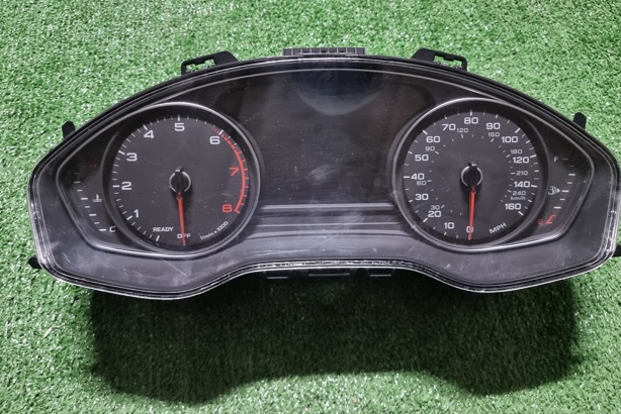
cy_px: 173
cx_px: 314
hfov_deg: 69.4
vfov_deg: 49.4
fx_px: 449
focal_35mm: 26
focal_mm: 6.7
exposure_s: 1/24
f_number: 1.8
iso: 640
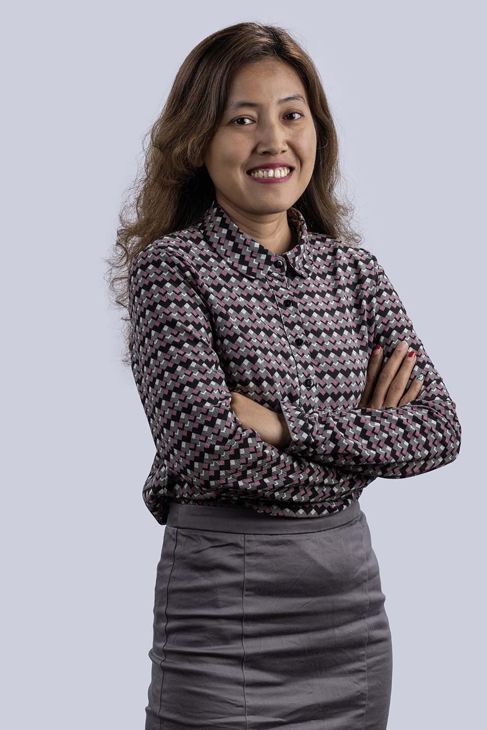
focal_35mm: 105
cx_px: 244
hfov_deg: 13.0
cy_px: 365
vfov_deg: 19.5
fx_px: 2130
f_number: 11
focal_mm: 105
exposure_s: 1/200
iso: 80
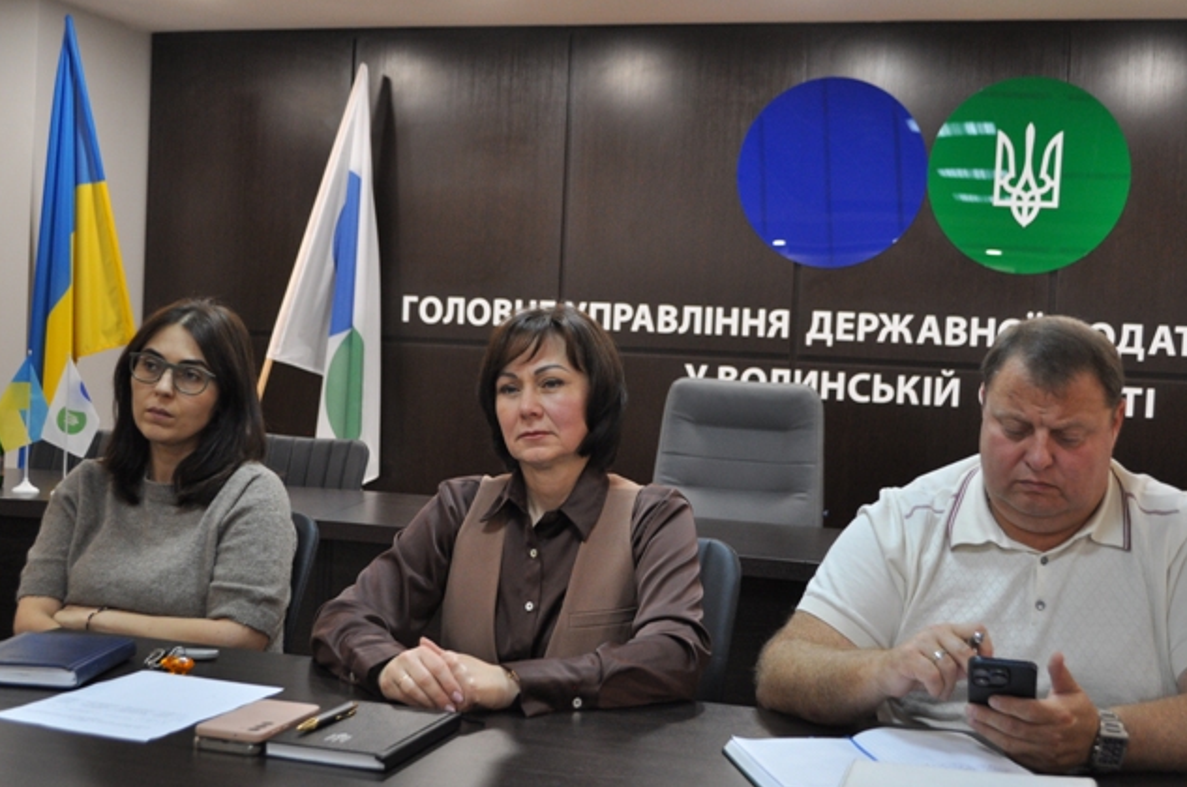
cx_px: 603
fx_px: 1514
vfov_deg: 29.1
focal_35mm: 46
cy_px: 423
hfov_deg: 42.8
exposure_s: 1/50
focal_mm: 28
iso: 800
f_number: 4.5
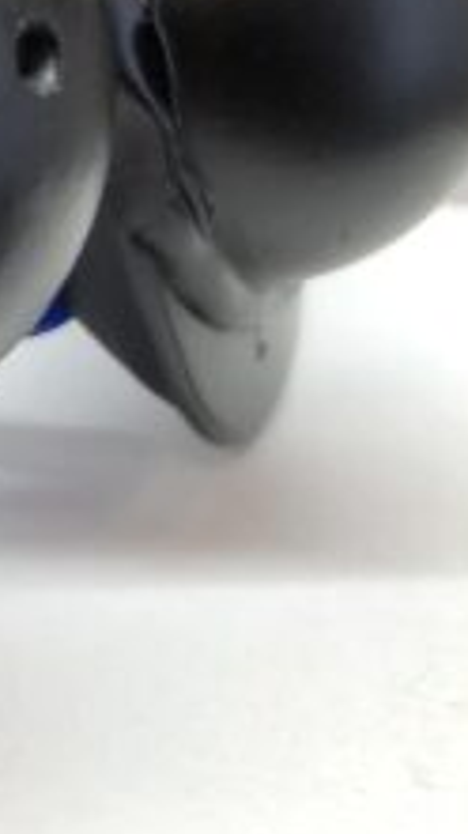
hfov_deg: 12.5
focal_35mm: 83
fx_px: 1835
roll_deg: -6.0
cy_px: 11
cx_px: -525
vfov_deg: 24.5
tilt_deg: -14.8
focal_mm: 3.99
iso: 32
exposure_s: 1/33
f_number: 1.8
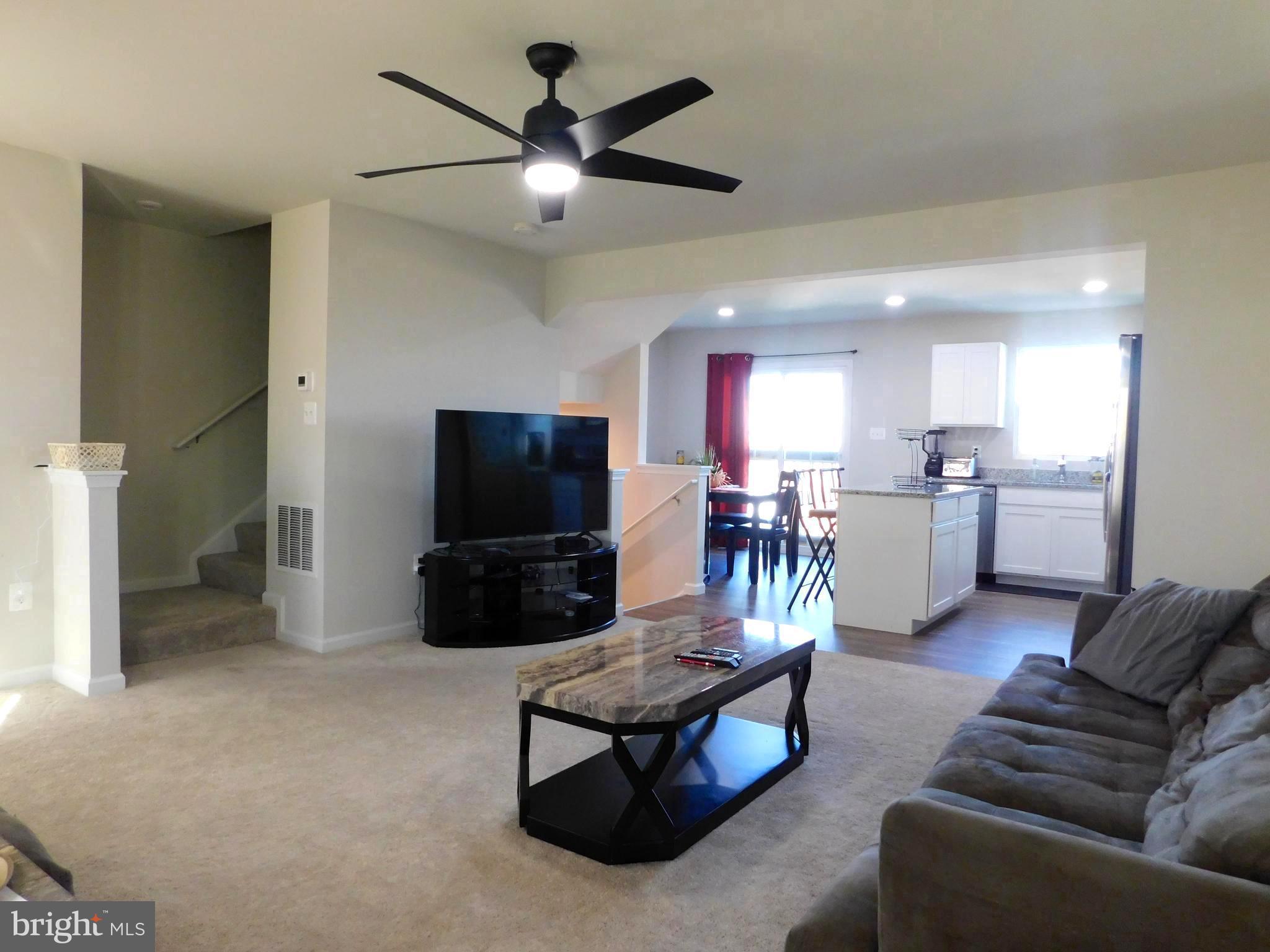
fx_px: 844
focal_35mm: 23
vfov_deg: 58.9
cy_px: 476
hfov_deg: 73.9
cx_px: 635
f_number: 3
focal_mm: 4
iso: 320
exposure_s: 1/30
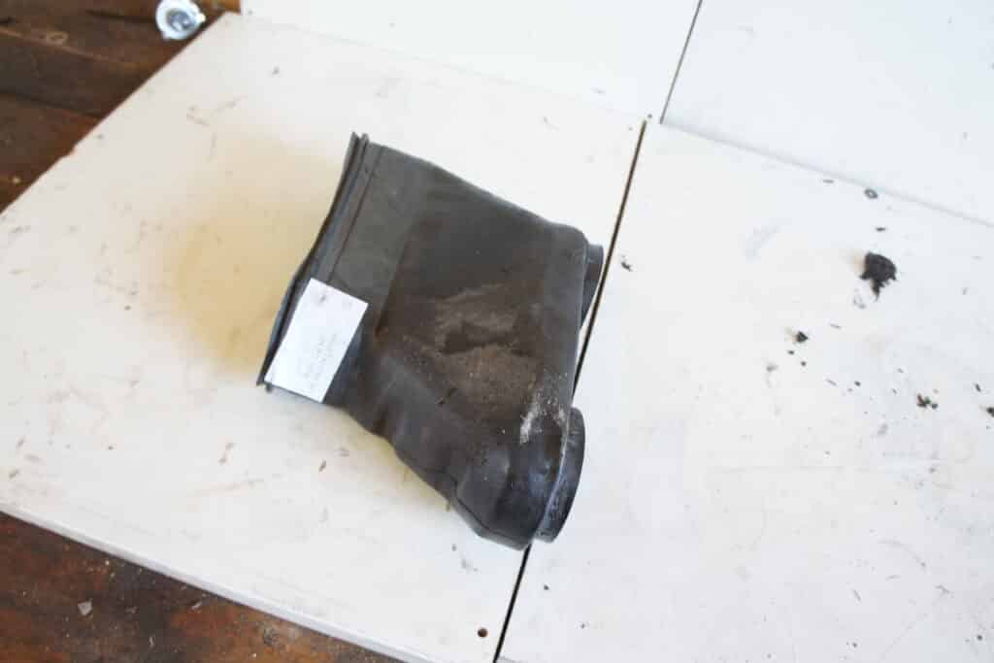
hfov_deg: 67.4
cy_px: 332
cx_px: 497
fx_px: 746
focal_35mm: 27
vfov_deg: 47.9
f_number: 4
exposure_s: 1/60
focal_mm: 18
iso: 640
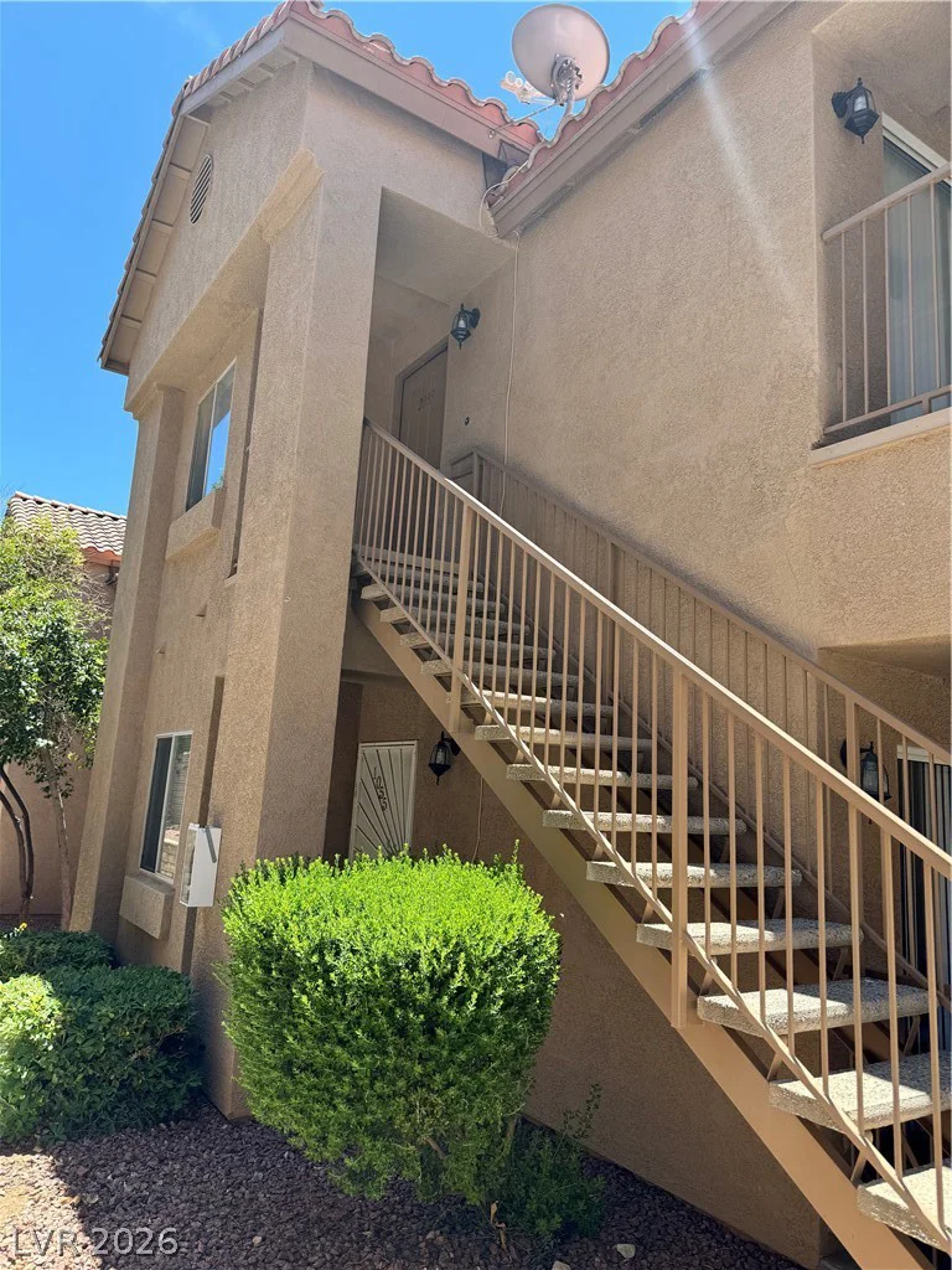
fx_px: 880
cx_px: 476
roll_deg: -2.9
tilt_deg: +10.6
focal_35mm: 24
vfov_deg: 71.6
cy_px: 635
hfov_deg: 56.8
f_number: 1.78
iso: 80
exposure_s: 1/1488
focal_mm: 6.76
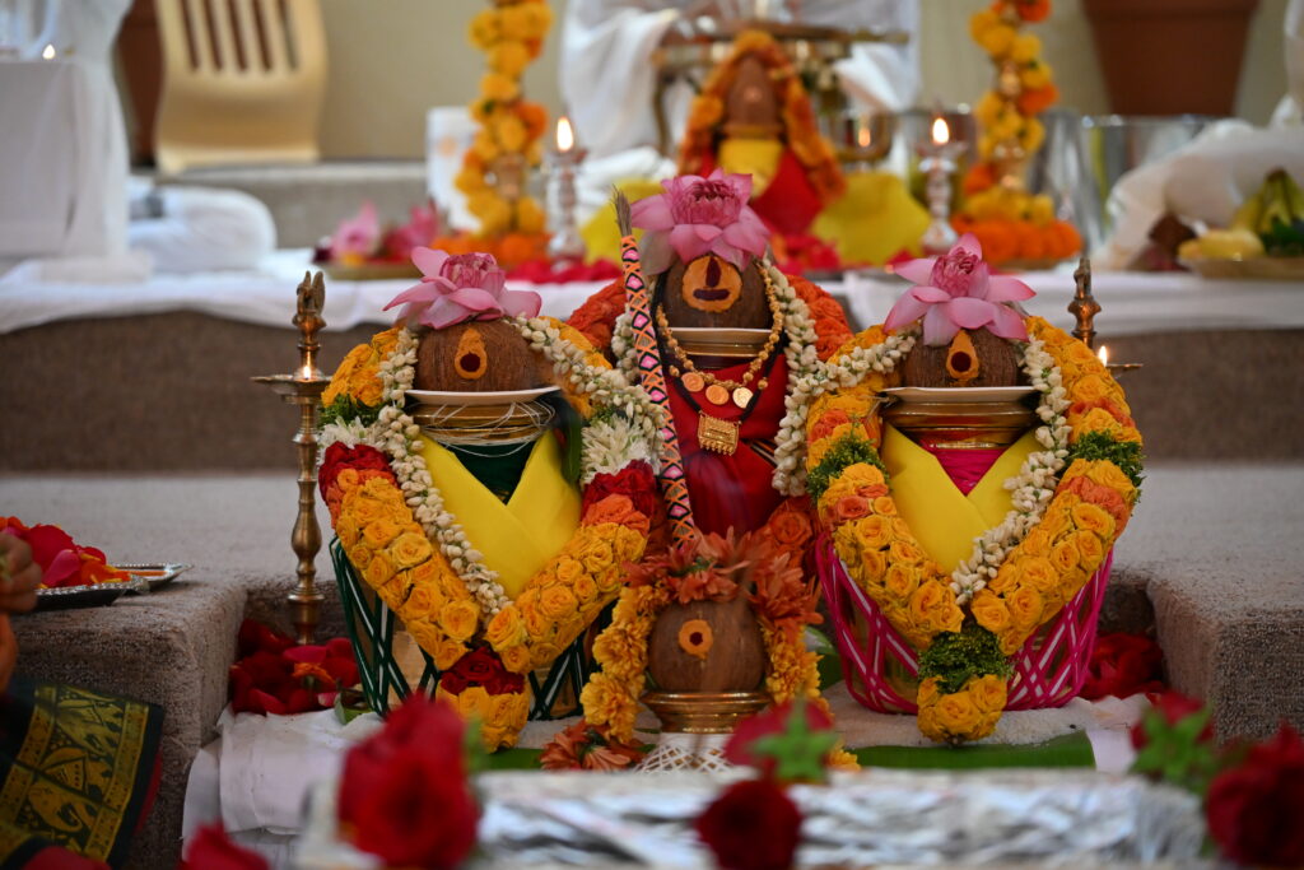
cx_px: 652
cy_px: 435
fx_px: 4347
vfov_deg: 11.4
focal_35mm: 120
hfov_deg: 17.1
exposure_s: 1/100
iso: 3200
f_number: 4
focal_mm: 120
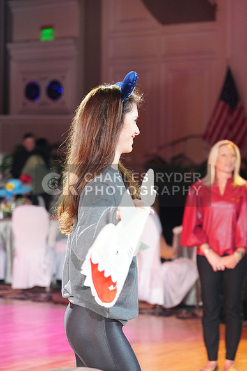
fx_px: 1028
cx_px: 124
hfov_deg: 13.7
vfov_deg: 20.4
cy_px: 186
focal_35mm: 100
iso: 2500
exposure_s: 1/250
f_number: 4
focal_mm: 100
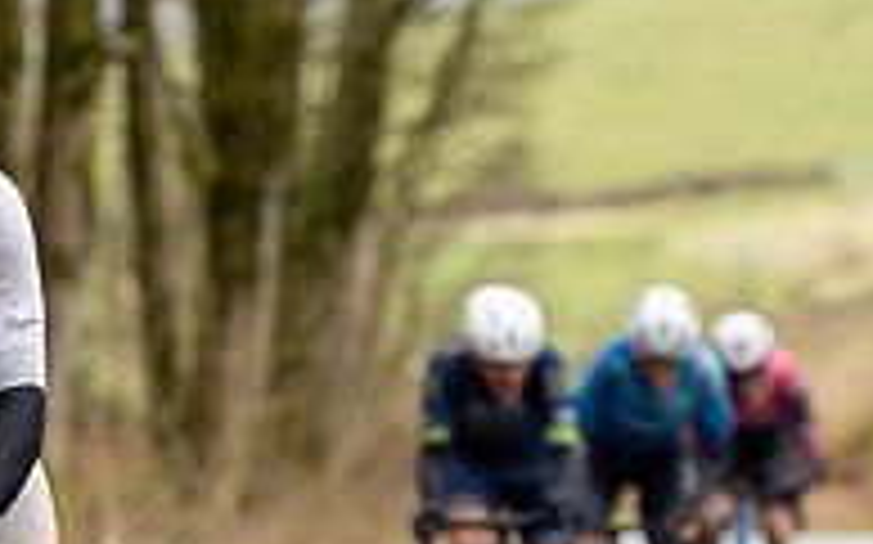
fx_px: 10748
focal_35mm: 452
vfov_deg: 2.9
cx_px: 27
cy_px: 321
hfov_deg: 4.6
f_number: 3.5
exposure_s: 1/1000
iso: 800
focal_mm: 148
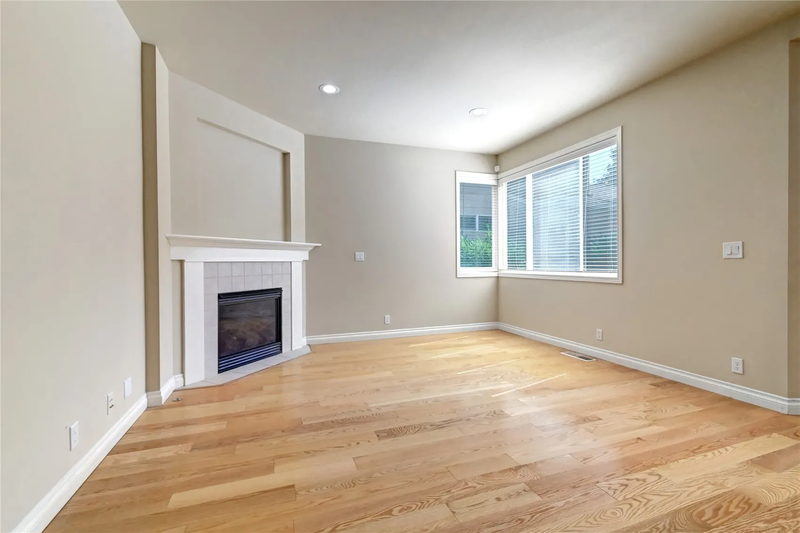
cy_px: 266
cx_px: 400
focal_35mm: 15
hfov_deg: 100.4
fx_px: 333
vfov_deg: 77.3
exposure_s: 1/30
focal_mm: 10
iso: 3200
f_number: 11
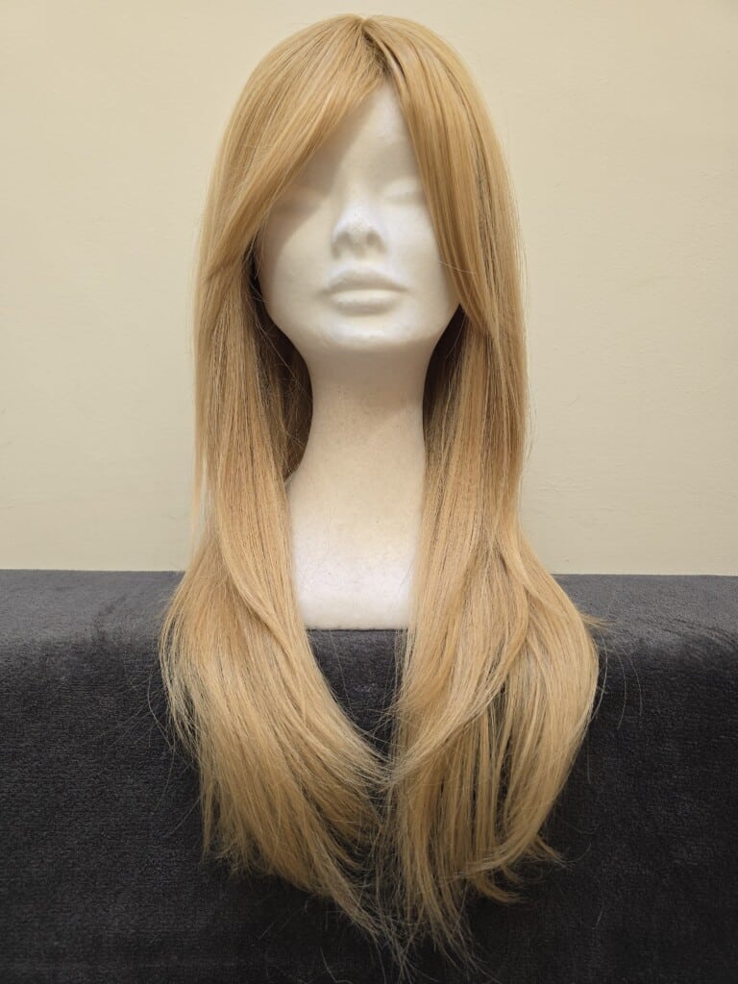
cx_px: 369
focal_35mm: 23
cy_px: 492
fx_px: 654
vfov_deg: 73.9
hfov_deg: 58.9
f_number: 1.7
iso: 125
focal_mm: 6.3
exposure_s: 1/100
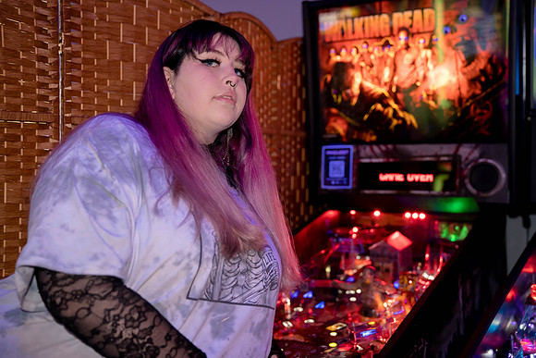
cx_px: 268
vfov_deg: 29.9
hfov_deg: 43.6
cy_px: 179
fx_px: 670
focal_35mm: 45
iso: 1600
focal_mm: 45
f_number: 2.8
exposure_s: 1/160
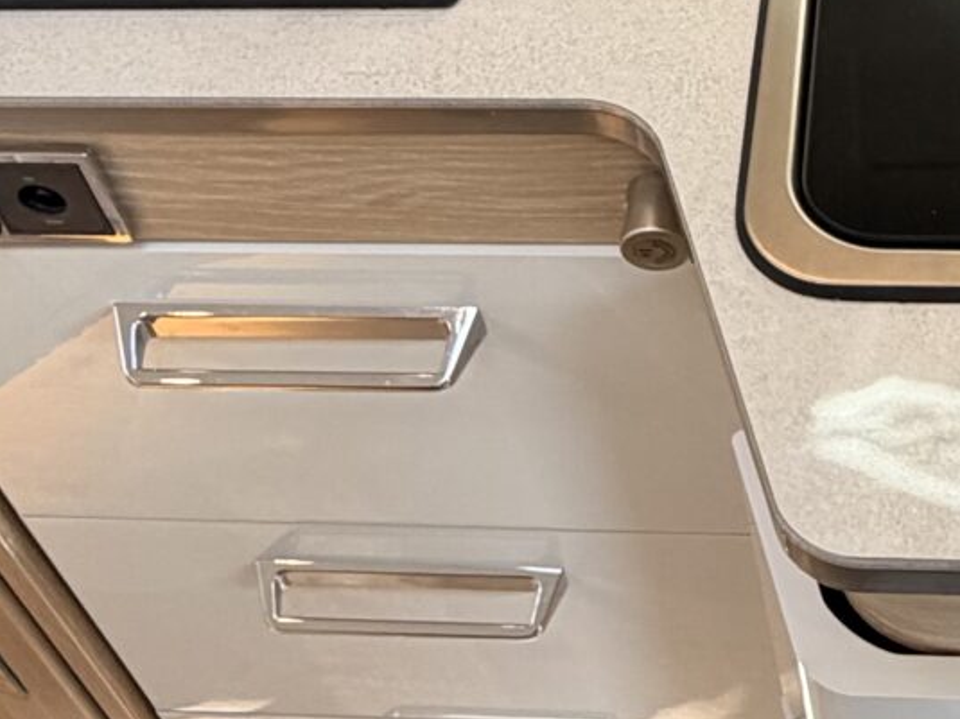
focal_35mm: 67
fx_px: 1858
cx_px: 773
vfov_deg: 21.0
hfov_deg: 28.3
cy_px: -52
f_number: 2.2
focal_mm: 2.22
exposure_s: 1/121
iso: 80
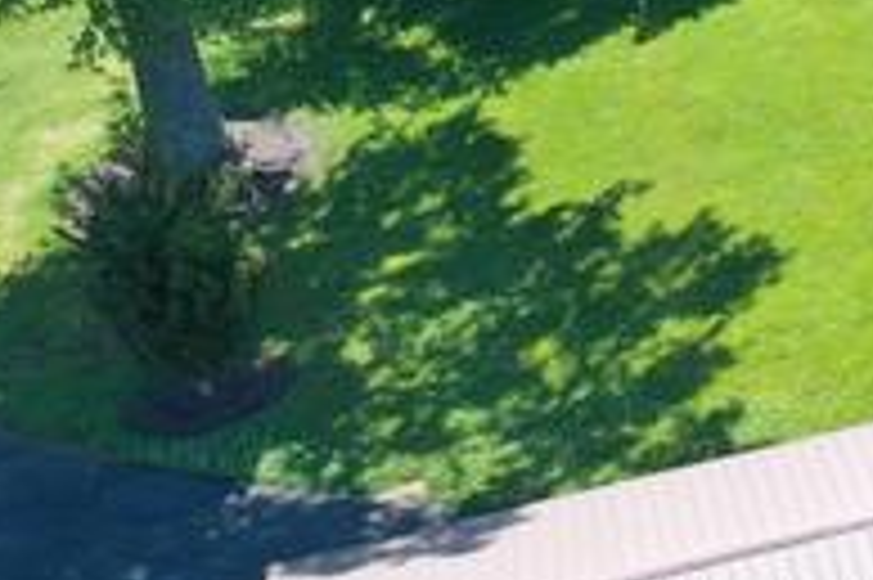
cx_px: 1917
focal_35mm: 148
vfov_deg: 9.3
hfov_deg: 11.9
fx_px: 3586
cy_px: 277
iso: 100
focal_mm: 10.26
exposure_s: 1/160
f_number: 5
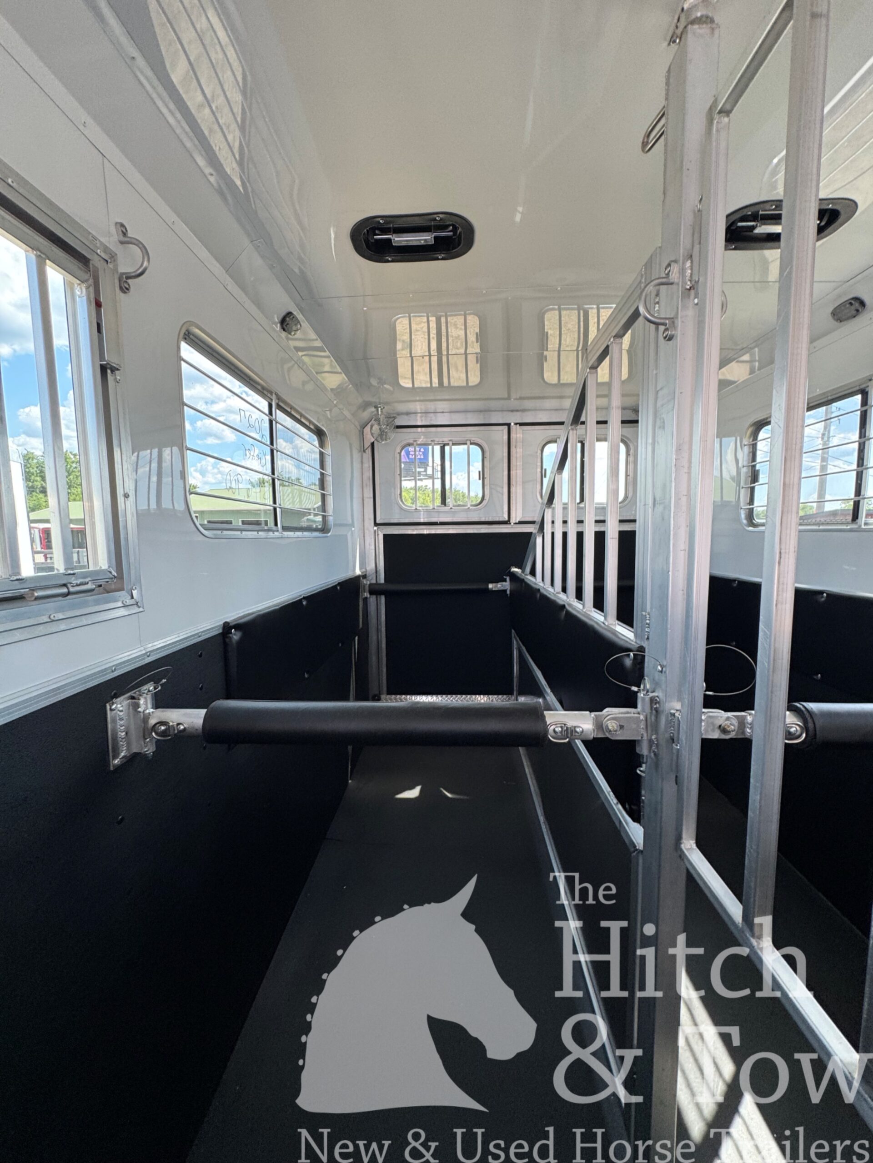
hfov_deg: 85.7
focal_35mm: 14
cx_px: 436
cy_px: 582
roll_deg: +1.9
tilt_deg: -7.2
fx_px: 471
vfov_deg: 102.1
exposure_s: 1/99
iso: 100
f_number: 2.2
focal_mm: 2.22
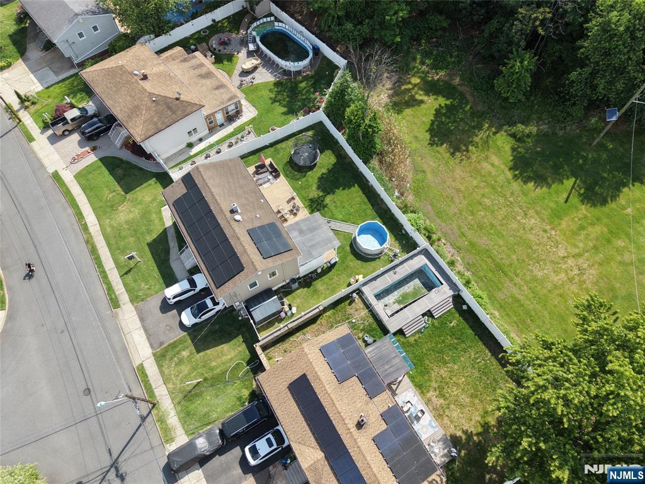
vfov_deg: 56.8
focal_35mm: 24
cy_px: 242
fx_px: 447
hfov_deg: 71.6
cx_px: 322
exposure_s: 1/1250
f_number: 1.8
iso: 100
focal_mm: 8.67
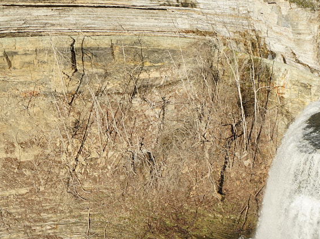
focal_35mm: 91
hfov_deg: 20.3
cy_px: 293
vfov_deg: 15.6
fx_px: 841
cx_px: 373
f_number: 6.3
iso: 100
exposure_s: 1/250
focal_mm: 33
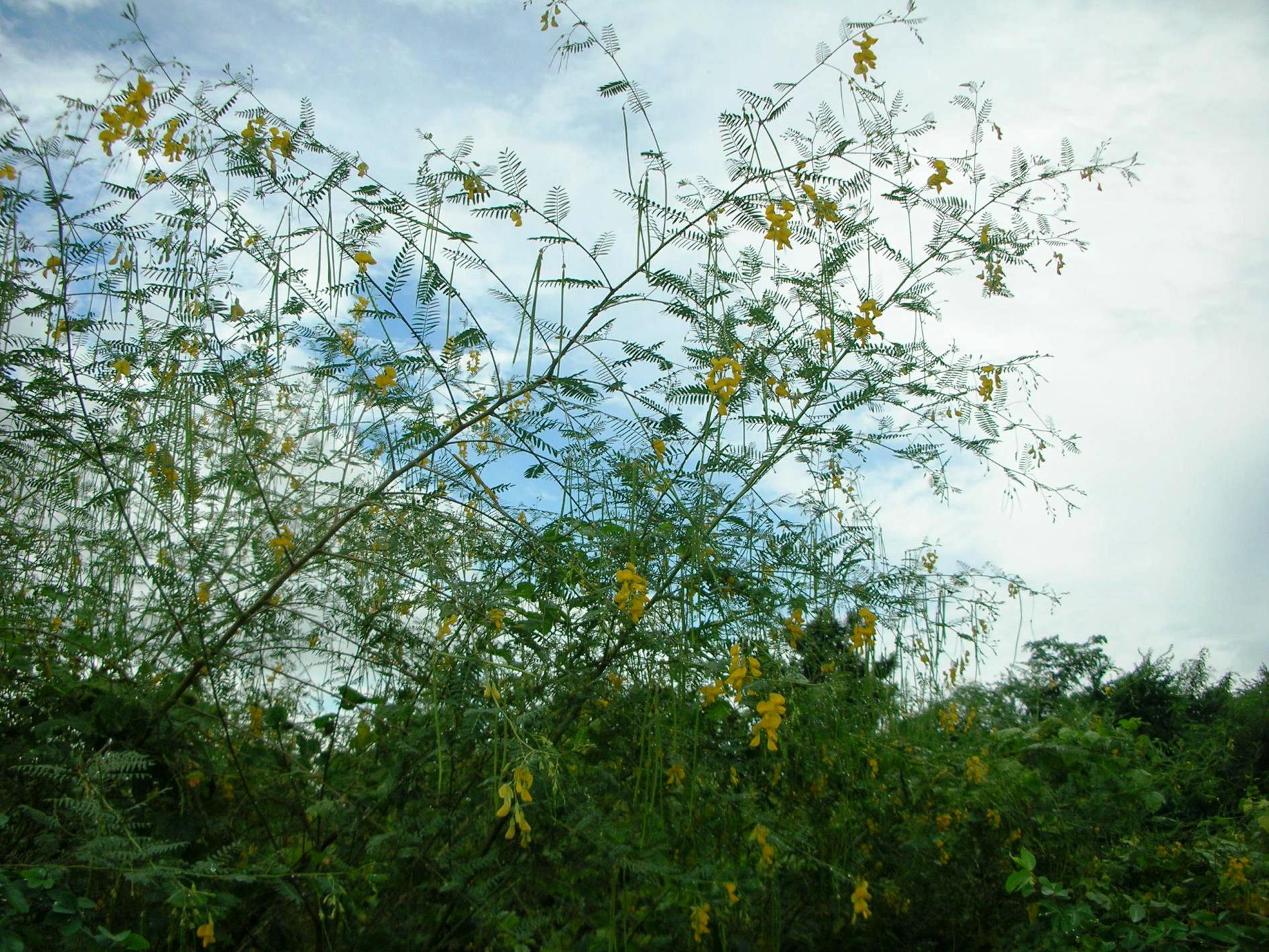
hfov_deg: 52.6
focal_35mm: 35
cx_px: 634
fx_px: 1283
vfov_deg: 40.7
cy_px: 476
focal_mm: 5.8
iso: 71
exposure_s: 1/115
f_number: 8.5
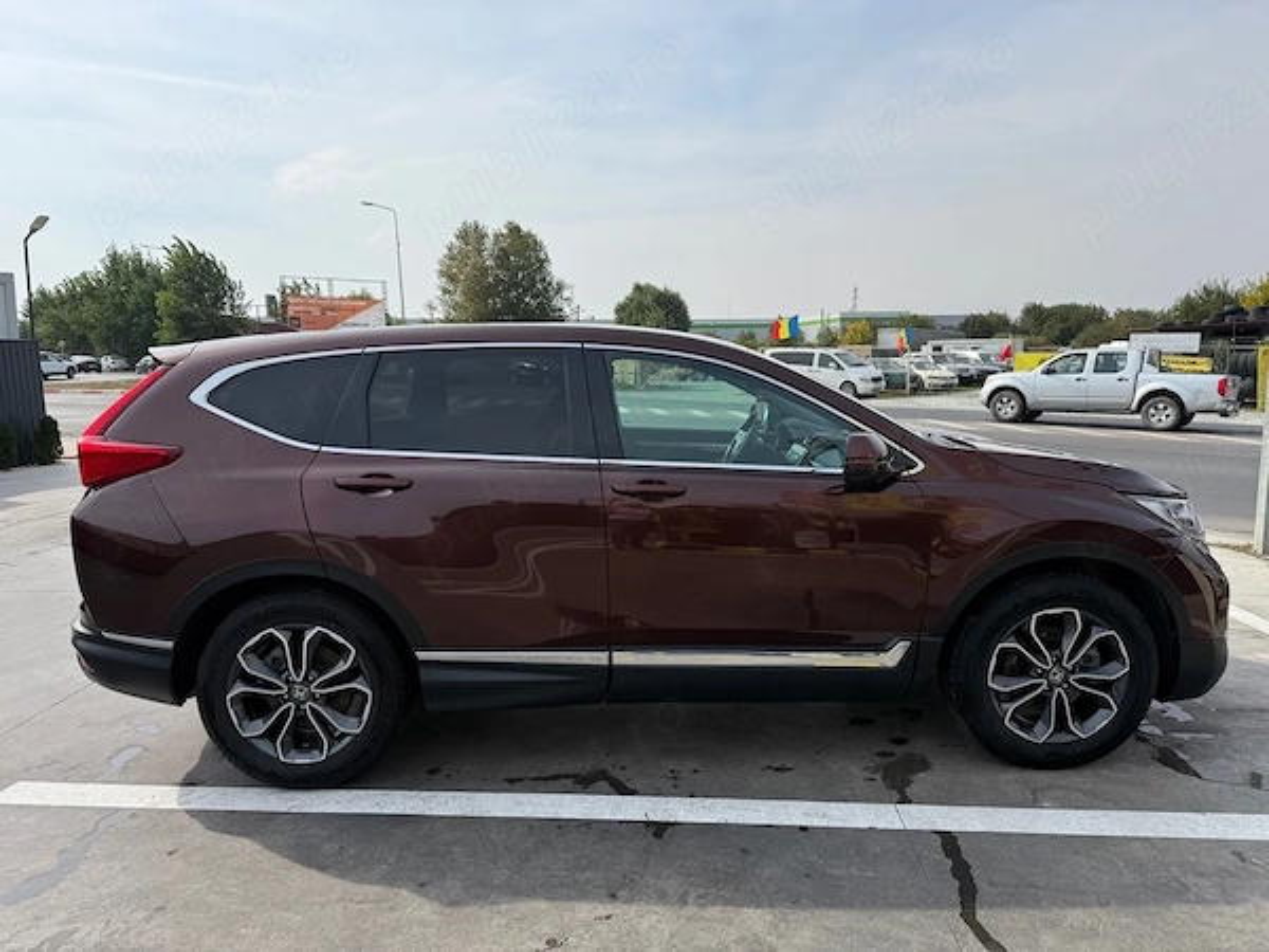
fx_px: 880
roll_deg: +0.6
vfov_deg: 56.8
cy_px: 476
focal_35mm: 24
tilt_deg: -5.4
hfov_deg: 71.6
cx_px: 634
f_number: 1.78
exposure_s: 1/5319
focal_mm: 6.76
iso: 80
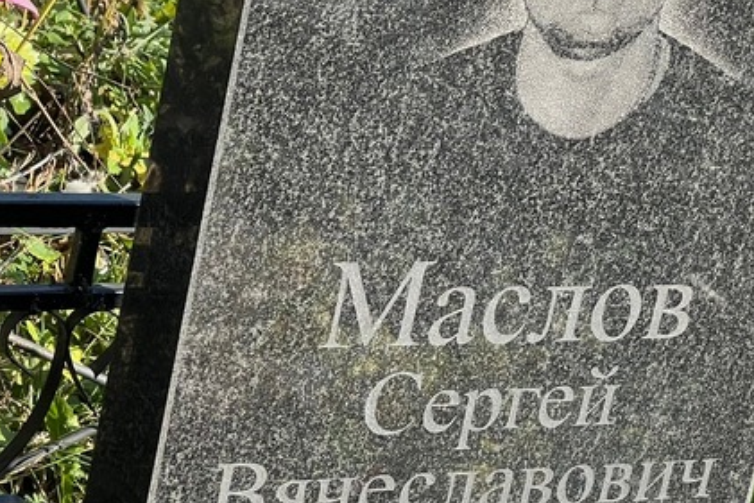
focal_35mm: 152
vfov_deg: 9.0
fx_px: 3184
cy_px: 277
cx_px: 555
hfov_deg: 13.5
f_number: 2.8
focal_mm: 9
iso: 25
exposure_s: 1/250
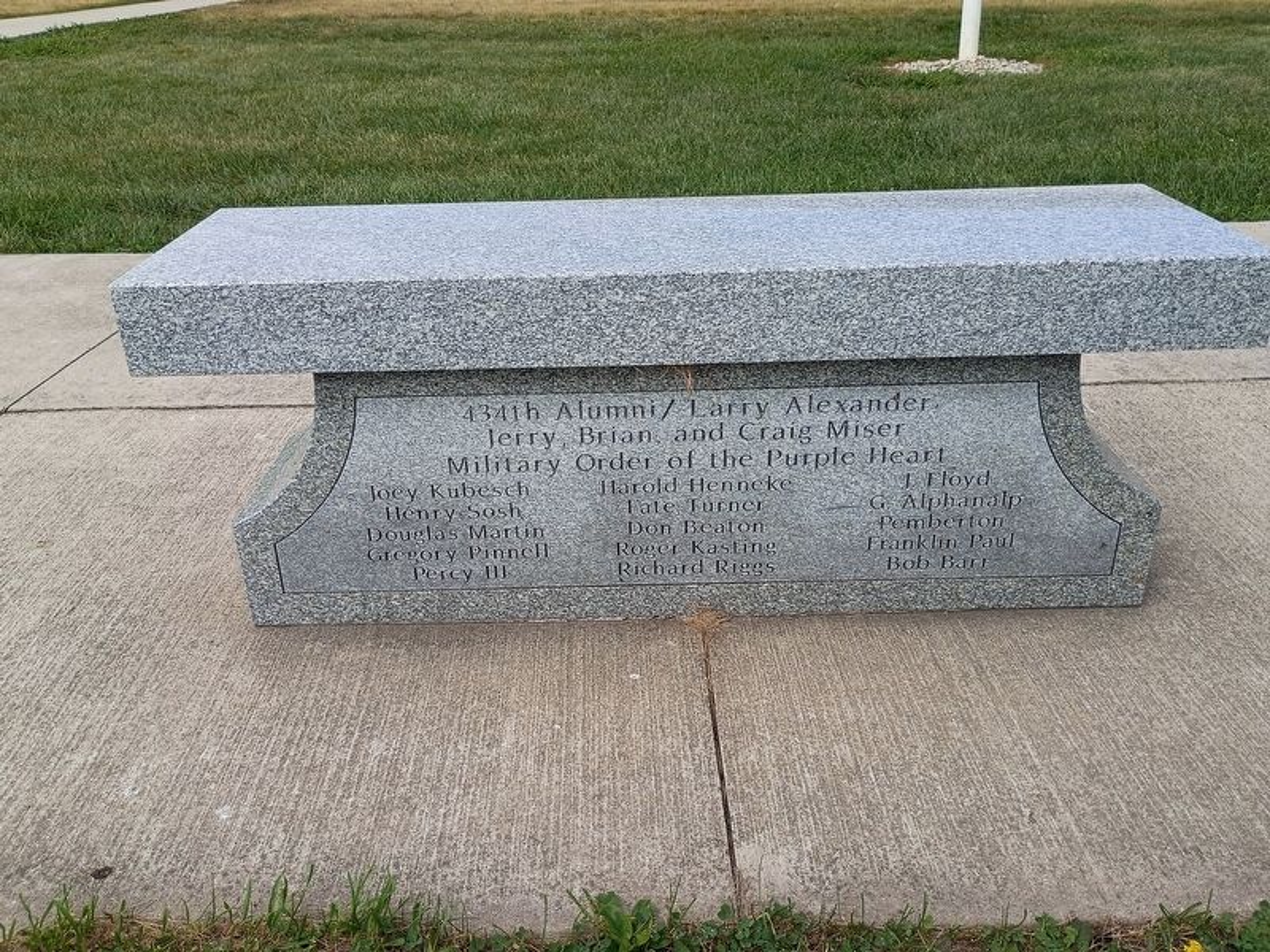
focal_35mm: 29
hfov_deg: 61.7
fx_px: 1064
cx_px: 635
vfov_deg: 48.2
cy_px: 476
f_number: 1.8
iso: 104
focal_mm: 4.27
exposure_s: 1/926
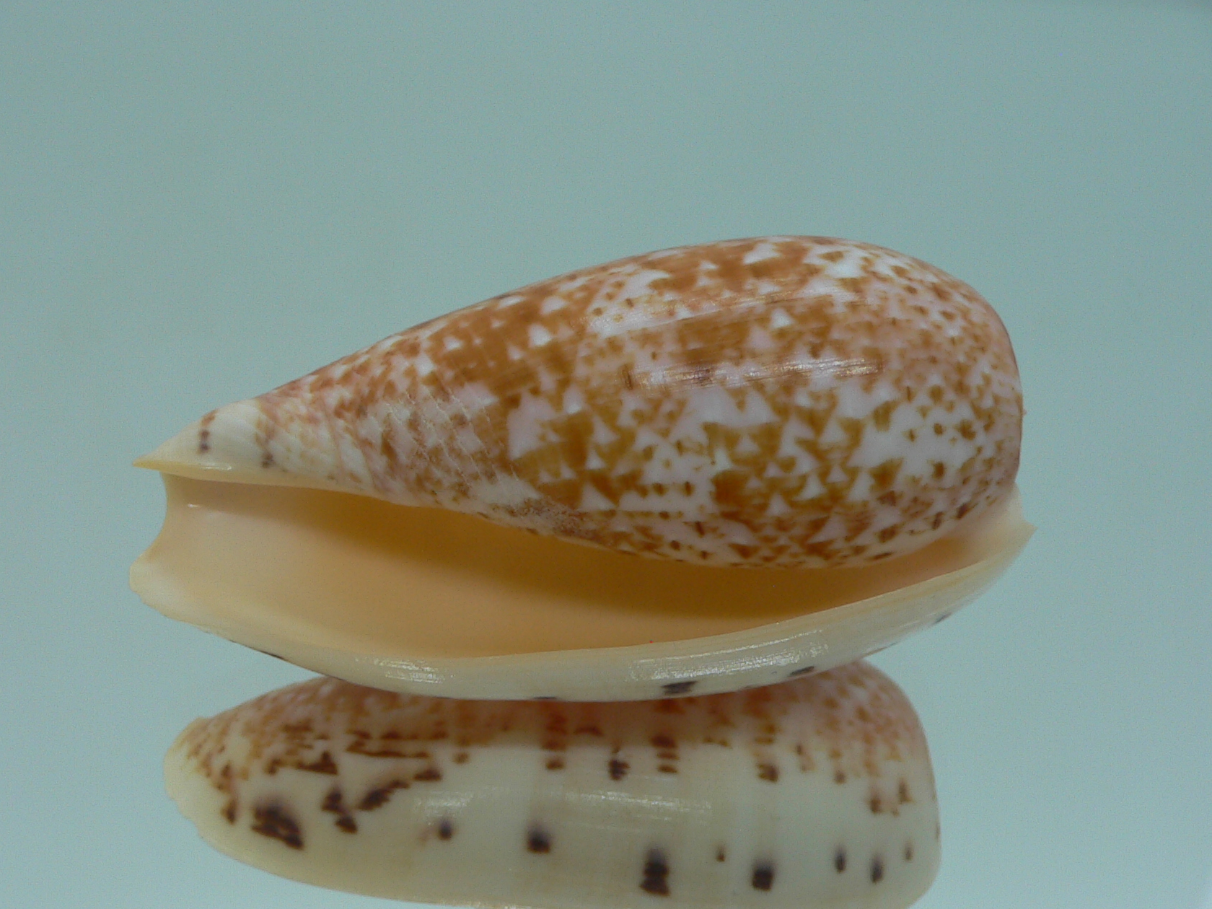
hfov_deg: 44.8
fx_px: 1471
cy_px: 535
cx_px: 570
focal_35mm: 42
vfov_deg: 34.3
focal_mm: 4.6
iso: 80
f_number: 2.8
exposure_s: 1/60
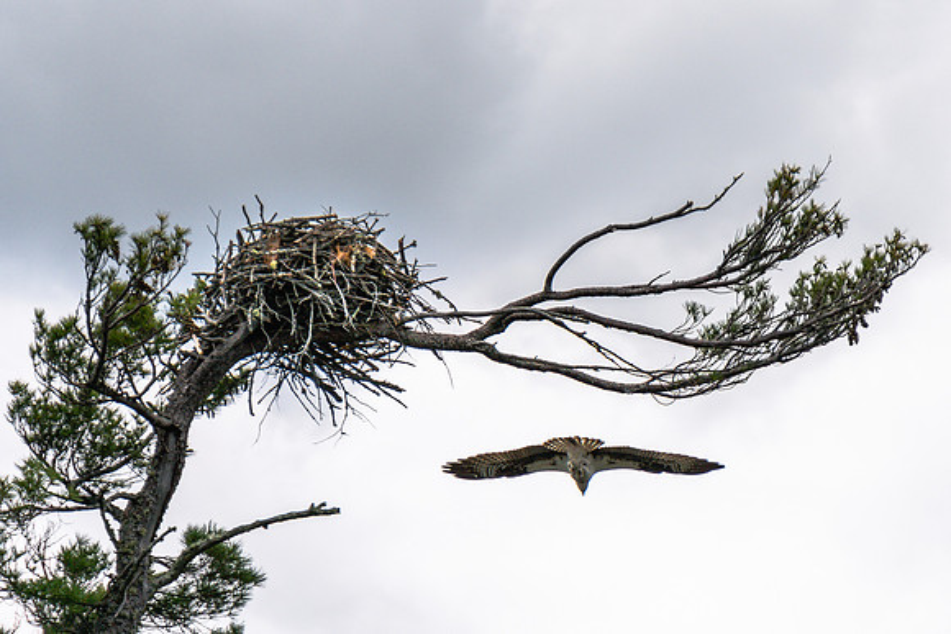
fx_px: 10811
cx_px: 618
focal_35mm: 409
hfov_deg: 5.0
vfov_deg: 3.4
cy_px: 222
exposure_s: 1/1000
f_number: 6.3
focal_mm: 210
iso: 160
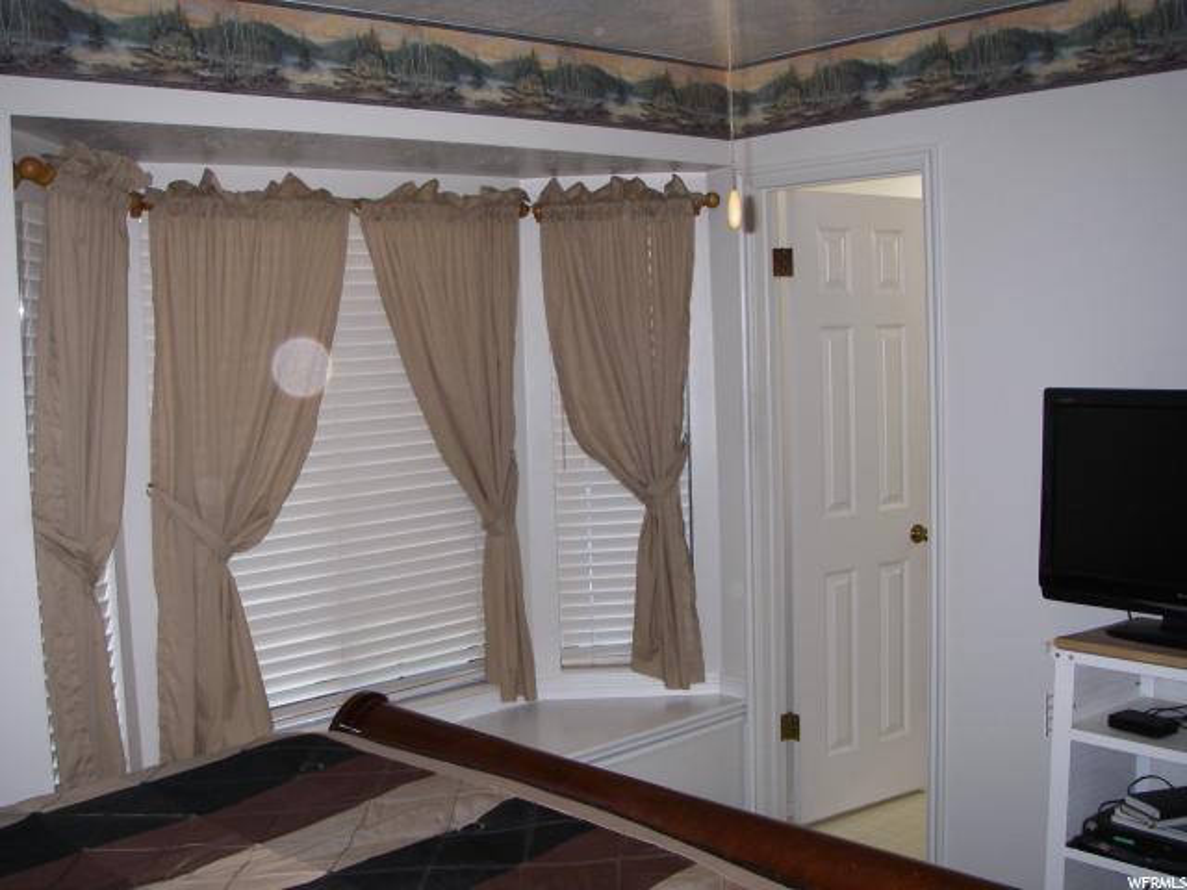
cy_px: 445
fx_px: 1303
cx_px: 594
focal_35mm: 38
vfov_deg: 37.7
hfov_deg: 49.0
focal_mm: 6.3
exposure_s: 1/40
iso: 160
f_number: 3.3
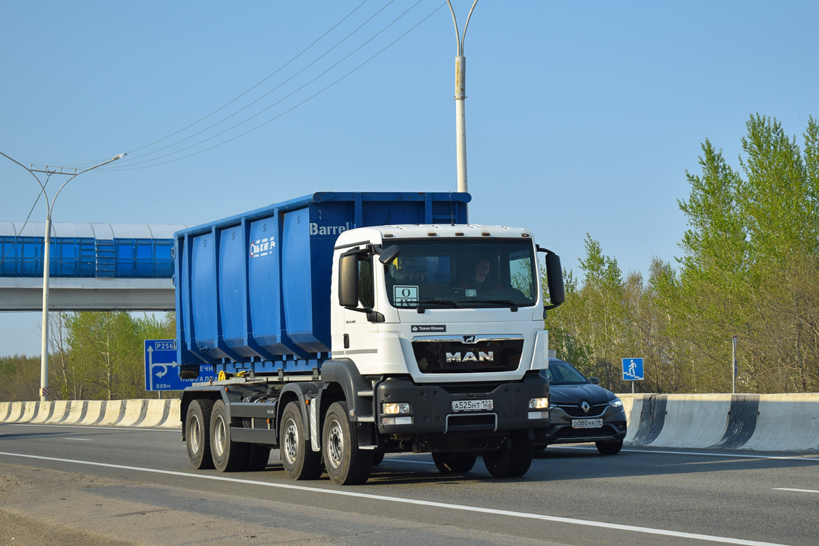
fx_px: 1774
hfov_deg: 26.0
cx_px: 410
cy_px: 273
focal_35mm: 78
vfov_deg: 17.5
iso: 200
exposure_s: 1/800
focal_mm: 52
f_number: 5.6
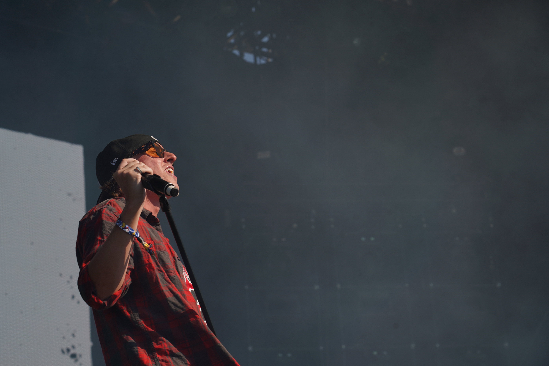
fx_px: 1601
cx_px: 274
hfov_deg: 19.5
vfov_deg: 13.0
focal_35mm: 105
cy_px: 183
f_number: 8
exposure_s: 1/500
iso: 100
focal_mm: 105
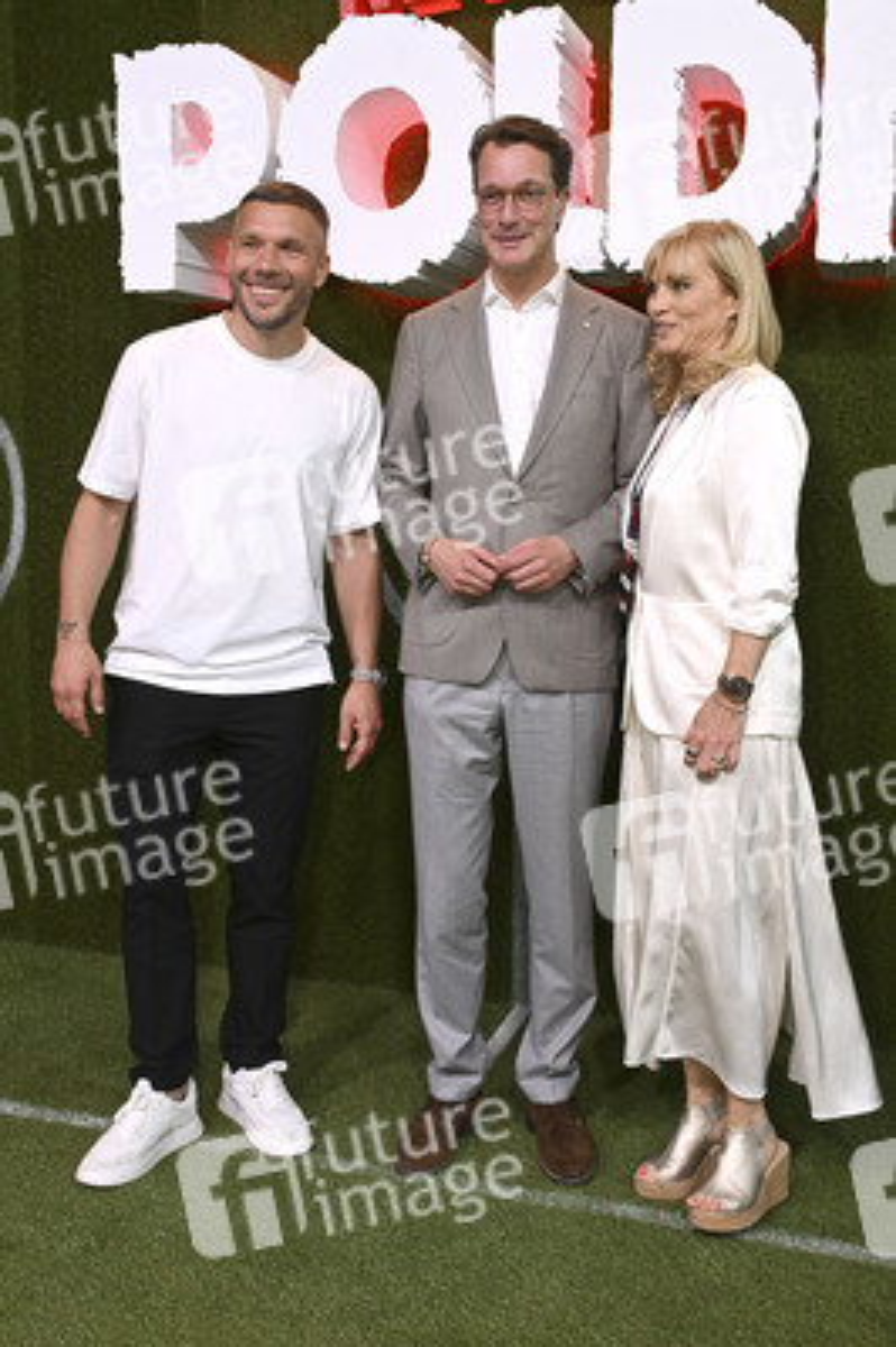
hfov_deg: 37.8
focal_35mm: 35
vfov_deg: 54.5
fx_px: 1309
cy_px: 674
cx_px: 448
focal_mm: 35
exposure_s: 1/250
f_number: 5
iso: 1600
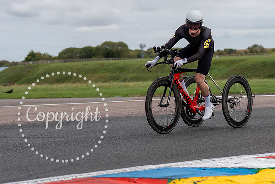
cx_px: 191
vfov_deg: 12.7
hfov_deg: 18.9
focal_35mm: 108
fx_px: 822
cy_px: 94
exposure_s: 1/1000
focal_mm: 70
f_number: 3.5
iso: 125
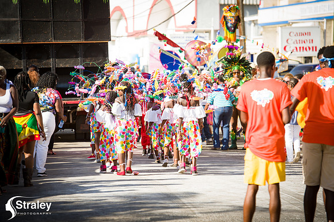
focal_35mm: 170
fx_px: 1576
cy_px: 111
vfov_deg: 8.1
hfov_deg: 12.1
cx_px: 167
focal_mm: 170
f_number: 5.6
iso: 100
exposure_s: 1/200
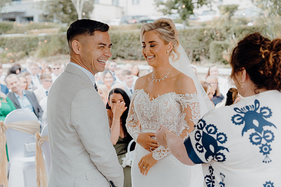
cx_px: 140
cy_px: 94
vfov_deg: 23.8
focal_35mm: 57
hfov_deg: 35.0
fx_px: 445
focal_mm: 57
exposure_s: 1/200
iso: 125
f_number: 3.5
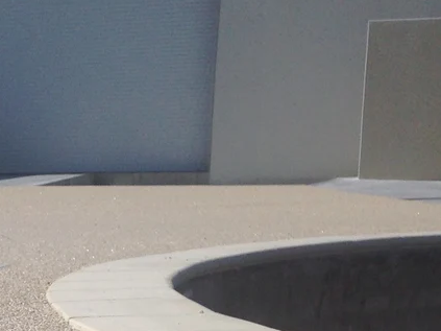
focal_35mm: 117
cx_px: -338
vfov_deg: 12.4
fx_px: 1490
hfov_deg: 14.8
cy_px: 386
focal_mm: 4.12
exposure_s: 1/4184
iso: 50
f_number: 2.4
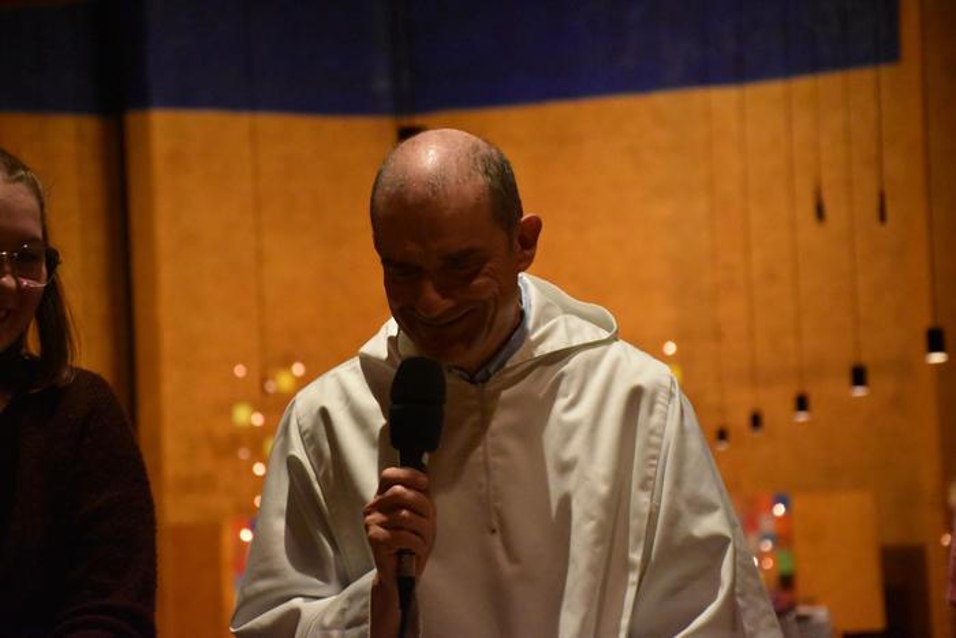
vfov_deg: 9.6
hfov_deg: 14.4
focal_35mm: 142
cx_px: 478
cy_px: 319
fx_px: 3785
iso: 7200
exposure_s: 1/60
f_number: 5.3
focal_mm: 95
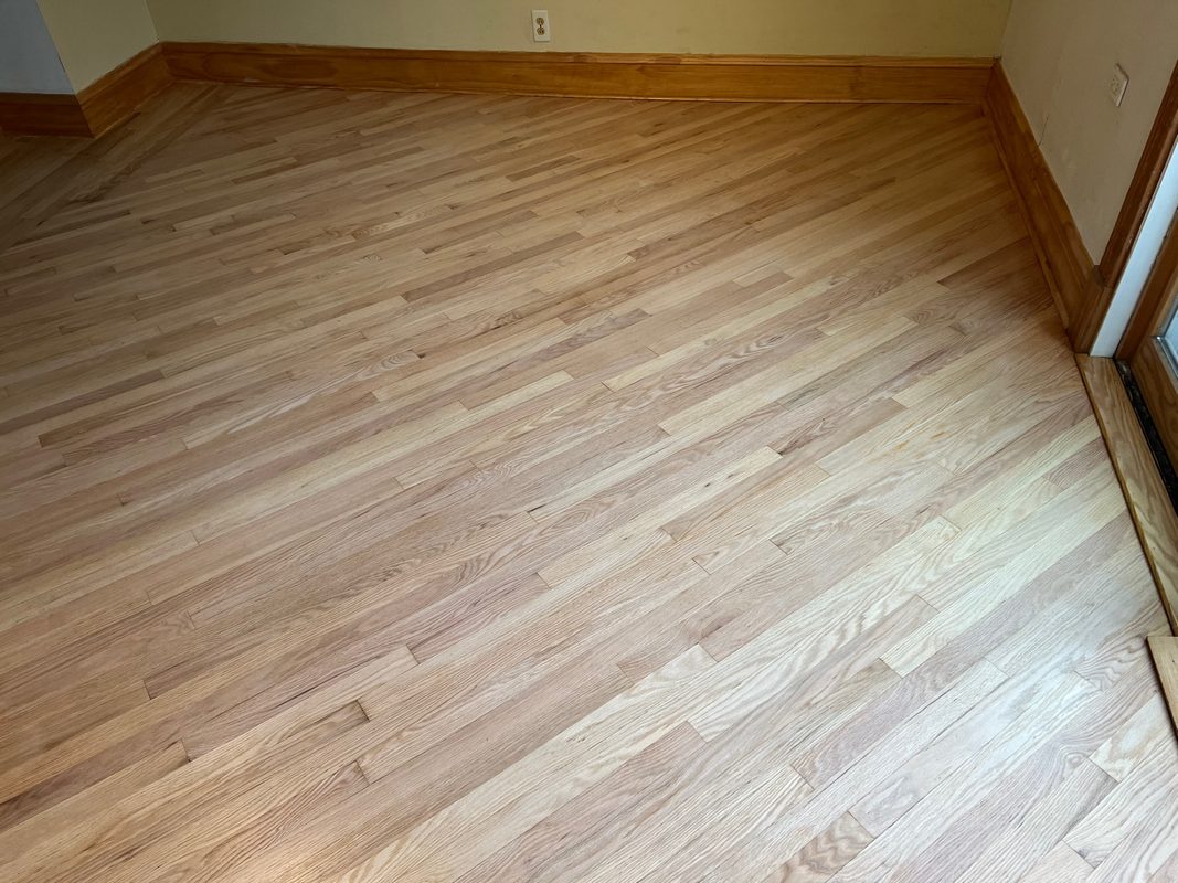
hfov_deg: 67.3
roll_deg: +2.2
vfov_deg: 53.1
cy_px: 442
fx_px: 885
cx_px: 589
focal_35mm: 26
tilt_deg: -42.2
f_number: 1.5
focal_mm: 5.7
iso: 64
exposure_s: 1/60
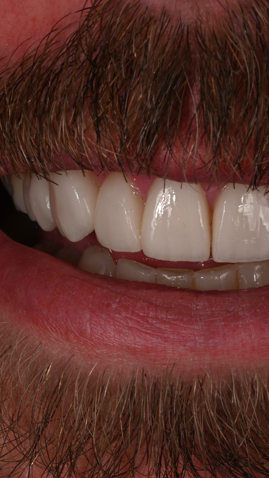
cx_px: 209
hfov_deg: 7.3
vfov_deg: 13.0
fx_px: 2105
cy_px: 238
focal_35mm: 166
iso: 100
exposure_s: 1/200
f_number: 36
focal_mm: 105
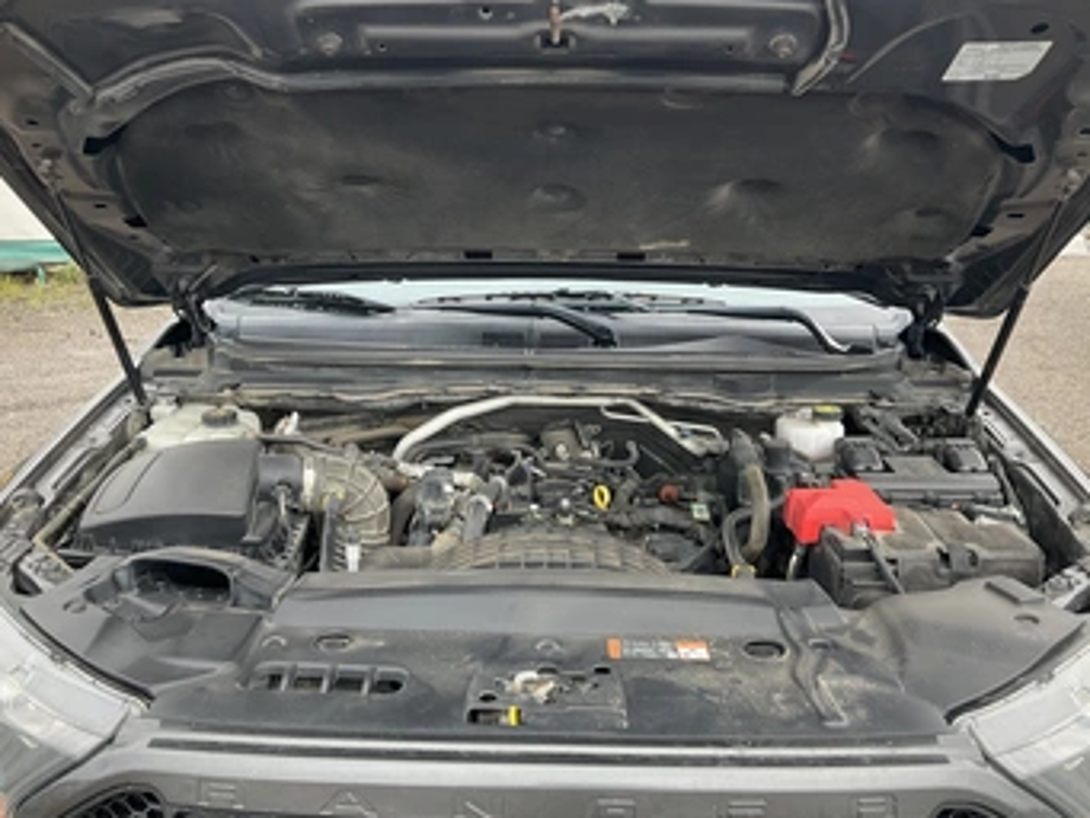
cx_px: 537
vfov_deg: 41.8
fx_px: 1071
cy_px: 361
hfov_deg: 53.9
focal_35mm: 34
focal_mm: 3
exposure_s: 1/122
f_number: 1.8
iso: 32
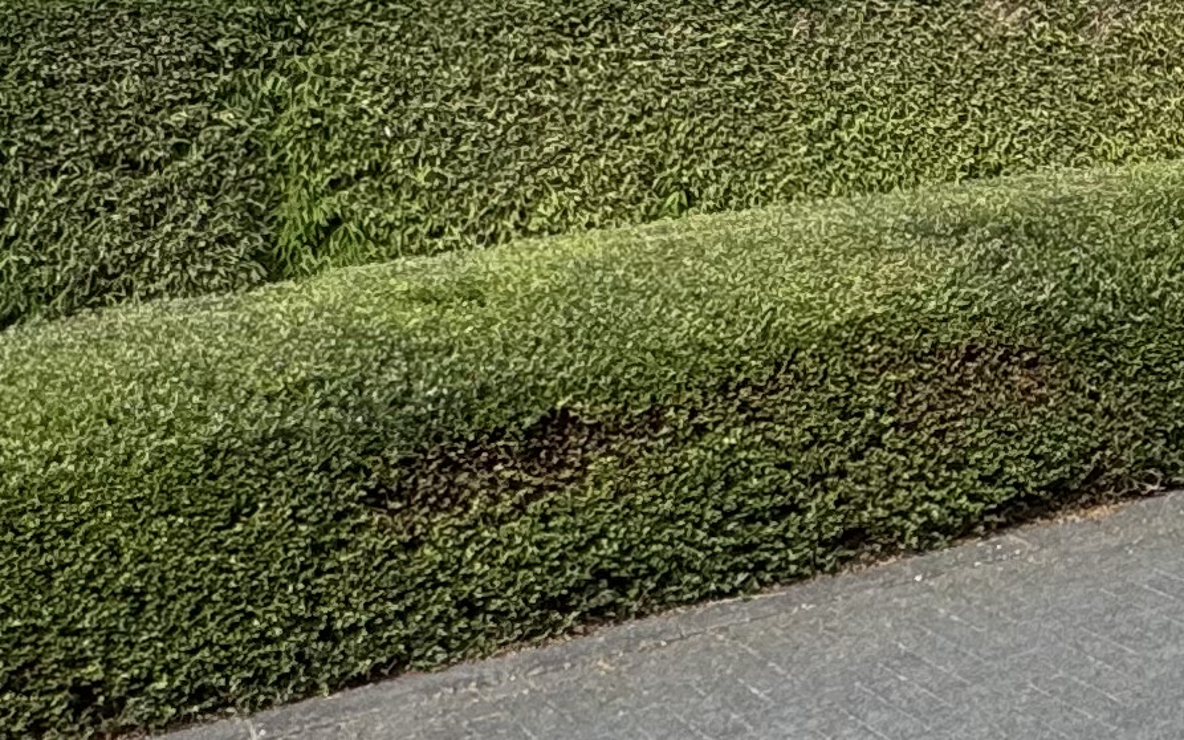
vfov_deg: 17.8
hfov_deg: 28.1
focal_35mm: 67
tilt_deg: +8.5
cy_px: -308
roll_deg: +0.6
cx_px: 1273
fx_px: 2162
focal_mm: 2.22
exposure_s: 1/1020
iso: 50
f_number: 2.2
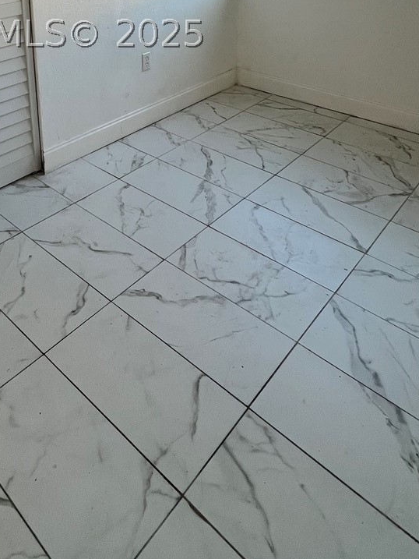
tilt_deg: -15.3
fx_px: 468
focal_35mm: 29
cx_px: 157
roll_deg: +0.0
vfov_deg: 52.4
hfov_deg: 47.8
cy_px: 34
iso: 50
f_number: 1.8
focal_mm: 1.57
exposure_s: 1/99
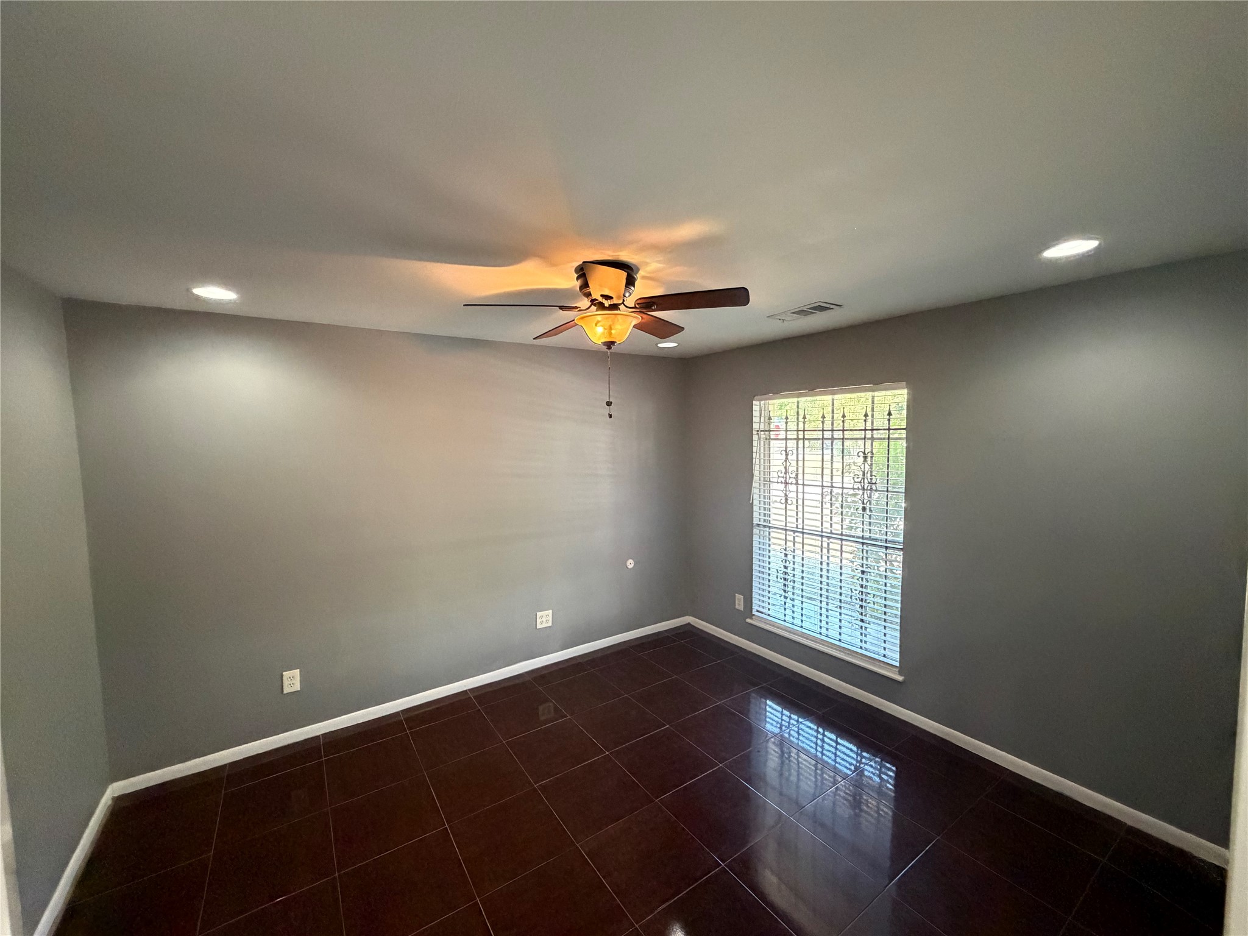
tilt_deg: -4.7
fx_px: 505
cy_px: 468
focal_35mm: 14
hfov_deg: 102.1
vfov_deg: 85.7
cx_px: 624
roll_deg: +1.0
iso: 800
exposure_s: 1/60
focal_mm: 2.22
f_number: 2.2
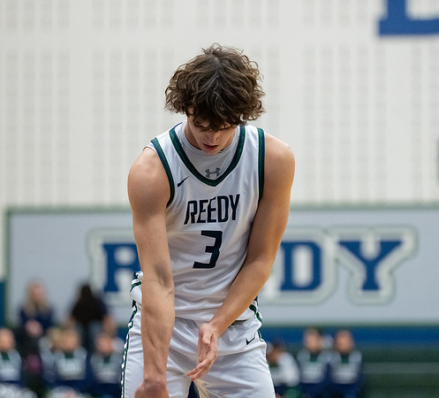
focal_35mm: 224
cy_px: 153
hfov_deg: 8.2
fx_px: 3067
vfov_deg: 7.4
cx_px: 206
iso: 5000
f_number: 2.8
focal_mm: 146
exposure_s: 1/500
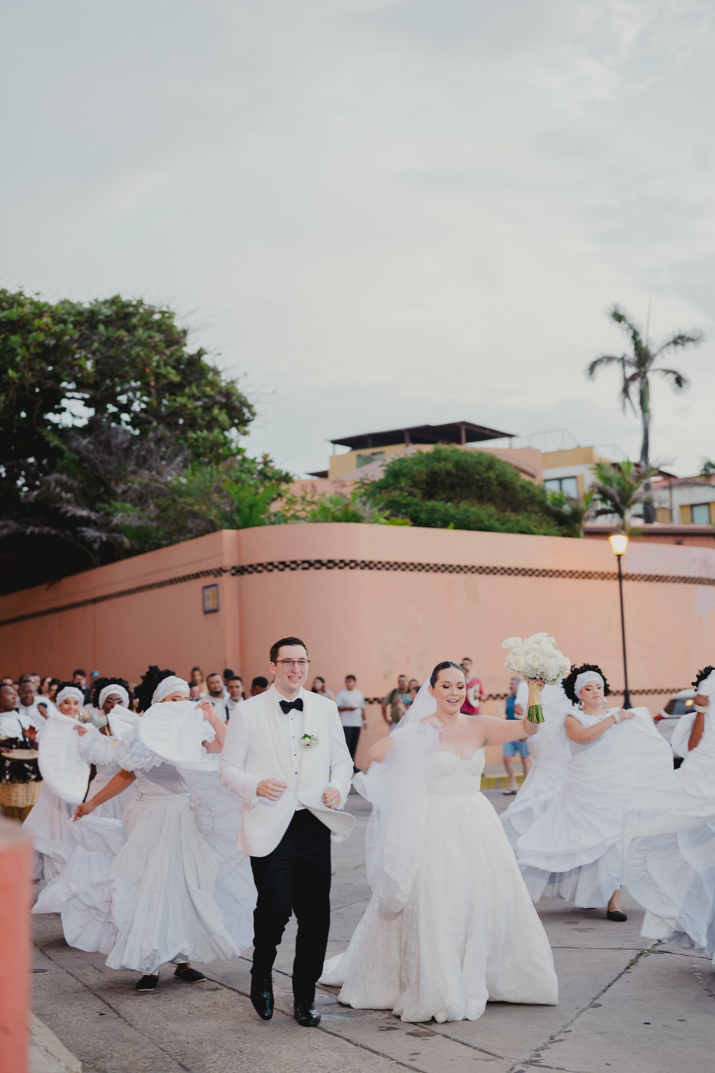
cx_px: 358
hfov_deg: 27.0
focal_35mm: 50
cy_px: 536
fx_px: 1489
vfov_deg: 39.6
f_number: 2.2
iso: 400
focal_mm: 50
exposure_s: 1/160
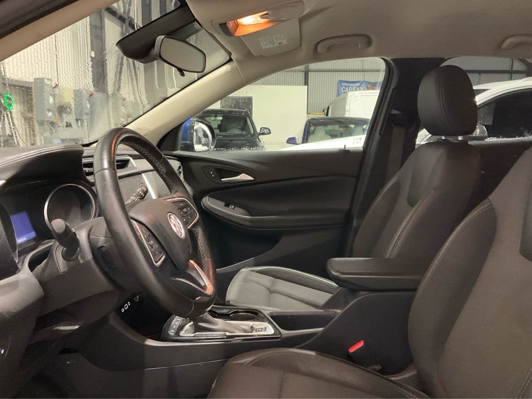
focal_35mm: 29
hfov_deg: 61.7
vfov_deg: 48.2
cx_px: 266
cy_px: 200
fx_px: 446
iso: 320
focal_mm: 3
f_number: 1.8
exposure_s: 1/30
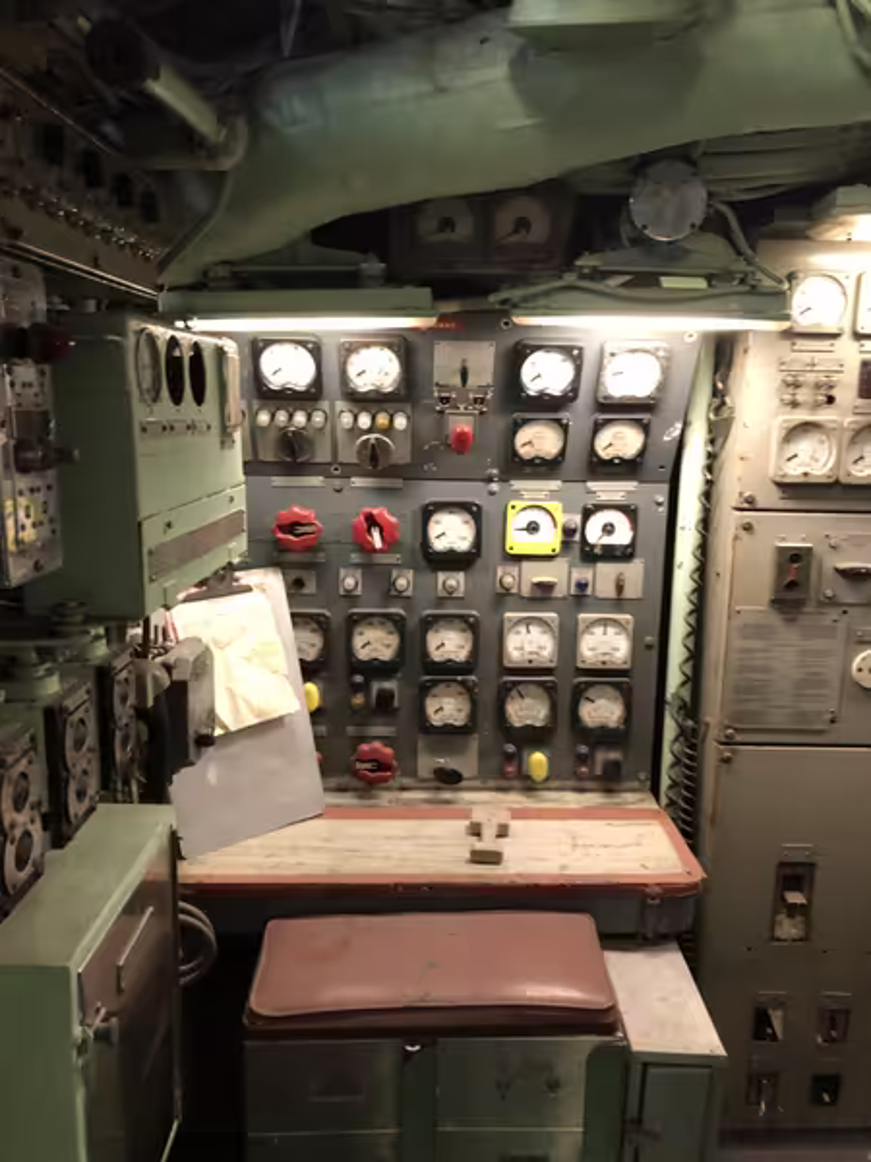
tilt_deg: -10.4
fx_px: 939
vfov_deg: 63.4
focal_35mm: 28
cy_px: 581
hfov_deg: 49.7
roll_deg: -3.3
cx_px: 436
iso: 80
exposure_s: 1/7
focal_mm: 3.99
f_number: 1.8
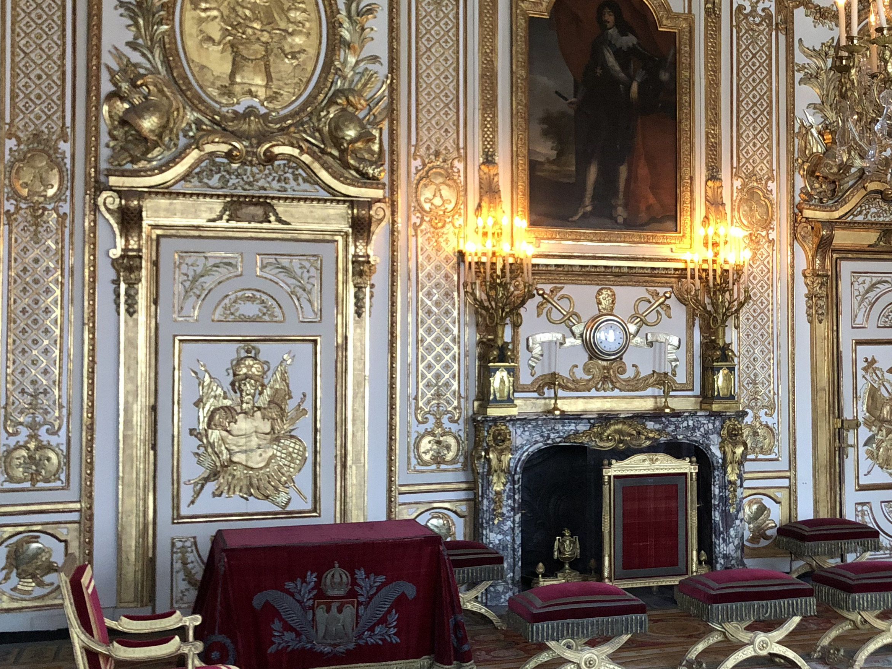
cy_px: 329
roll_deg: +1.3
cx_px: 678
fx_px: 1237
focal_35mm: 48
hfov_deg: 38.5
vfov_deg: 30.3
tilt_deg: +2.0
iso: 80
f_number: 1.8
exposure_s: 1/7
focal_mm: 4
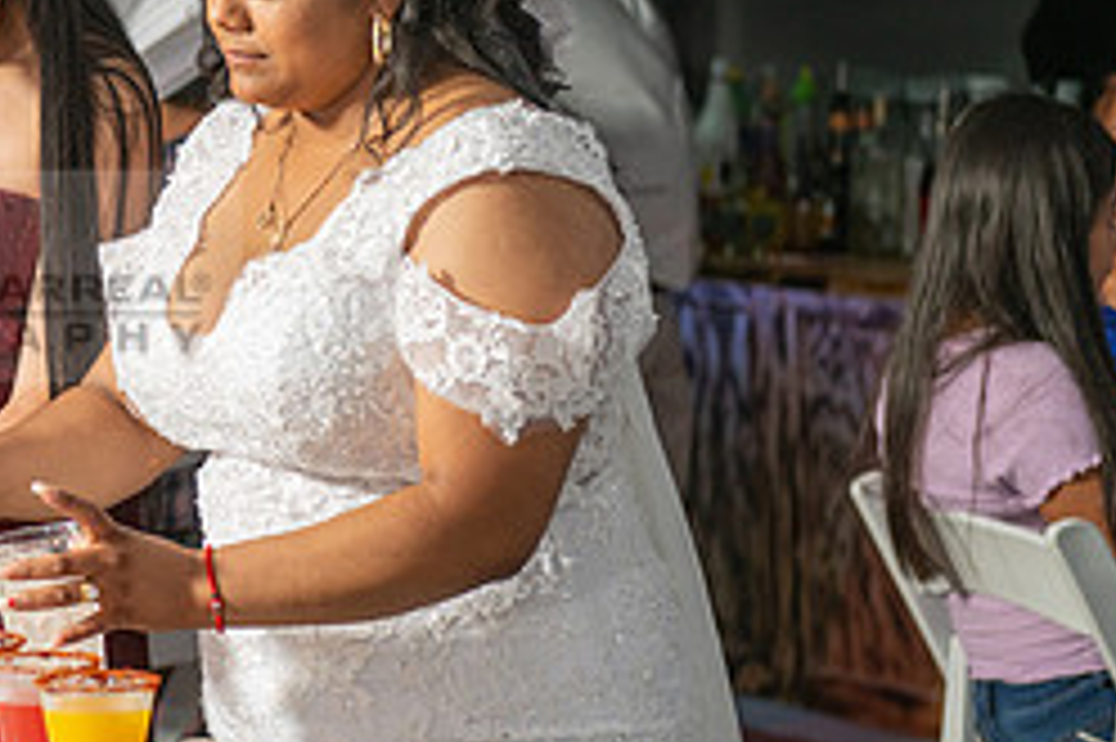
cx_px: -140
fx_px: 5080
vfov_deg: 8.4
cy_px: 277
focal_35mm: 164
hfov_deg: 12.3
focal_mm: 70
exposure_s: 1/125
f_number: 3.5
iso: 250
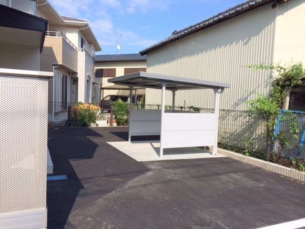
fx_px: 256
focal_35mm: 29
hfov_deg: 61.7
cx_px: 152
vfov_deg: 48.2
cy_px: 114
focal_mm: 4.15
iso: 32
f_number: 2.2
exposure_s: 1/2283
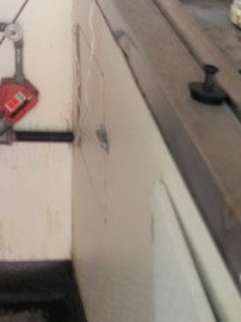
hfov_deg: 16.7
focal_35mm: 85
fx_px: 791
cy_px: -122
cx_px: -32
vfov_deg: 20.6
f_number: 1.8
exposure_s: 1/51.7
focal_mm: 6.7
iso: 80
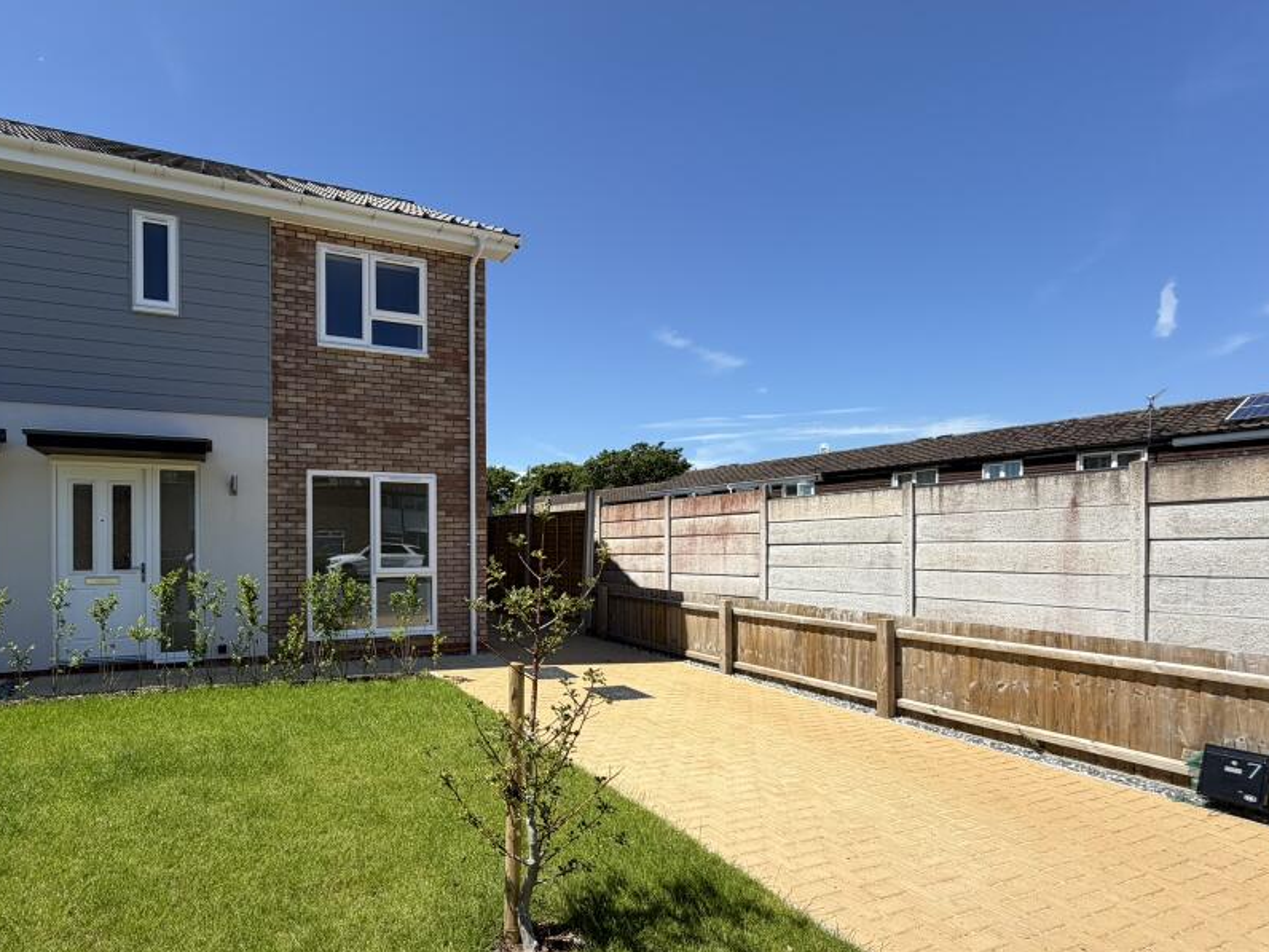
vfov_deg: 71.2
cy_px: 547
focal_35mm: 18
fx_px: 660
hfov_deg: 85.8
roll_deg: +0.7
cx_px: 467
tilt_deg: +1.5
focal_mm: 2.22
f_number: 2.2
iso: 25
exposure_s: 1/770
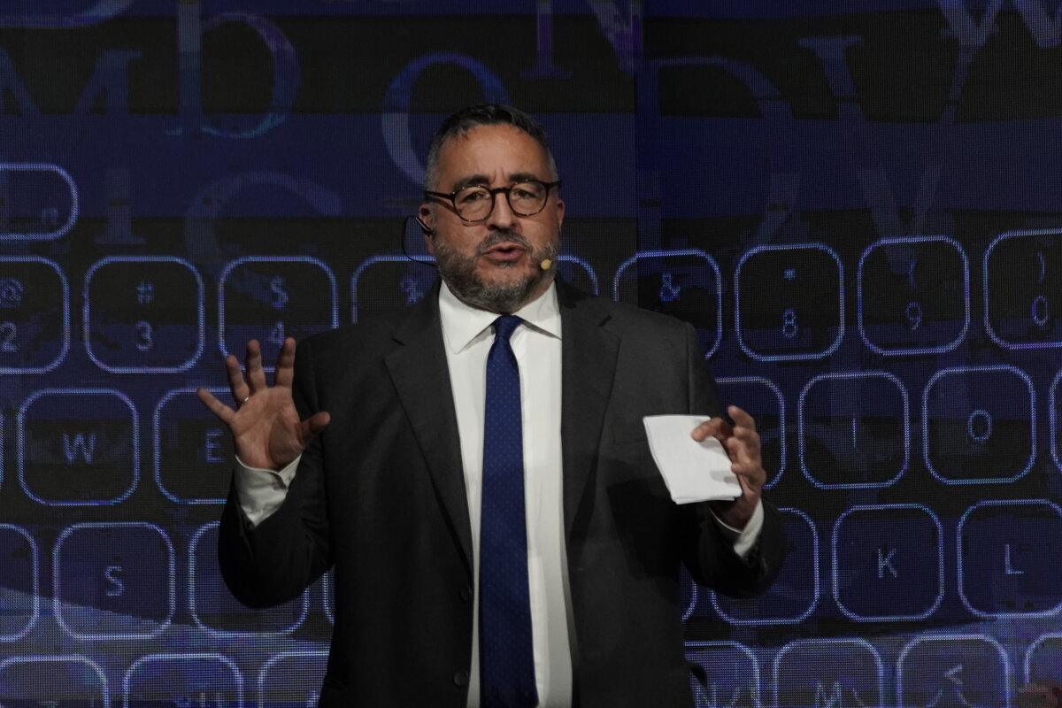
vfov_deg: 6.1
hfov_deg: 9.1
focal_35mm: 225
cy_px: 354
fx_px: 6637
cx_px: 531
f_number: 7.1
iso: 4000
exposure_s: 1/250
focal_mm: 150
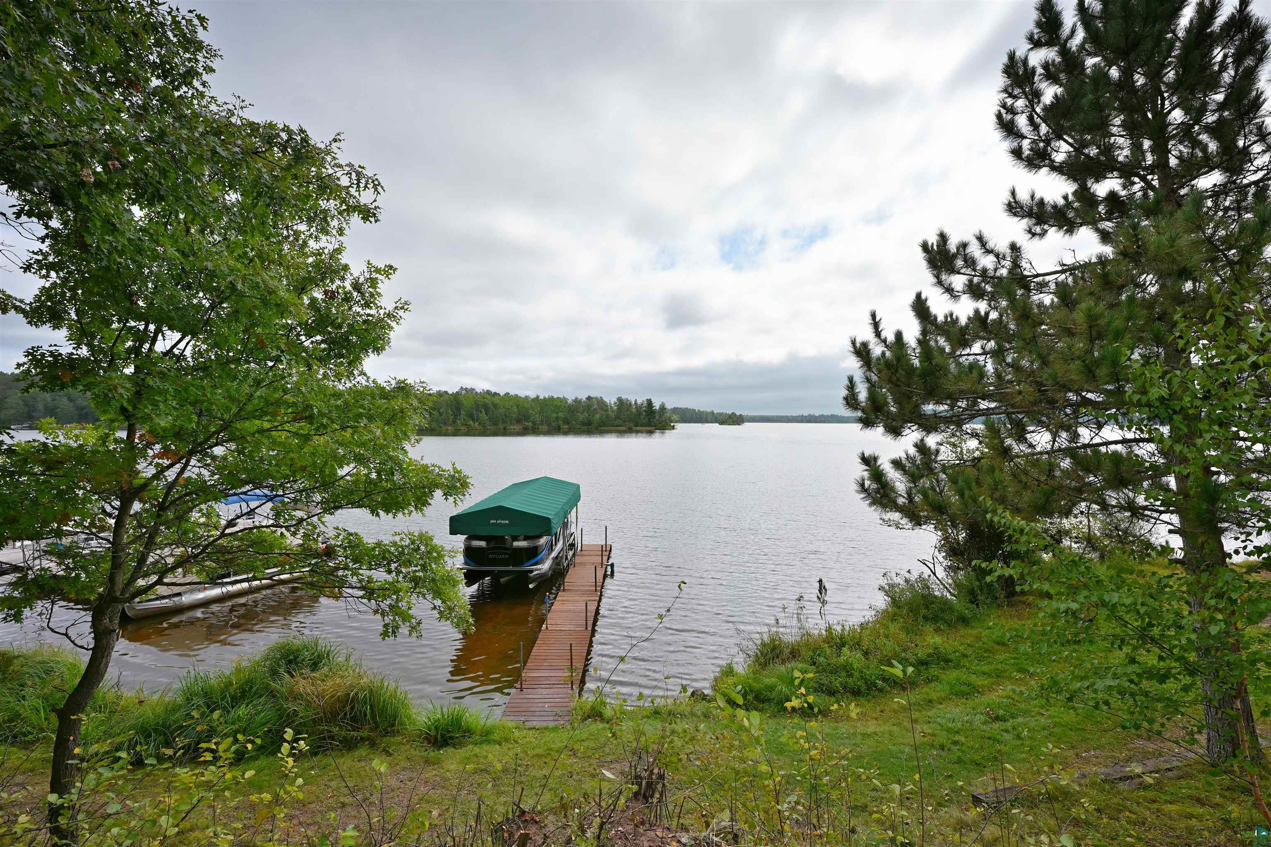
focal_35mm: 16
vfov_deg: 75.5
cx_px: 636
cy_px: 424
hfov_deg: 98.5
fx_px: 547
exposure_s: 1/2000
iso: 250
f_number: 5.6
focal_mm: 15.5
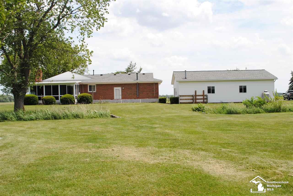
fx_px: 293
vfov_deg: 36.9
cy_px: 98
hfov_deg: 53.1
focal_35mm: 36
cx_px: 146
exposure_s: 1/250
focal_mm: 24
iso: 100
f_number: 8
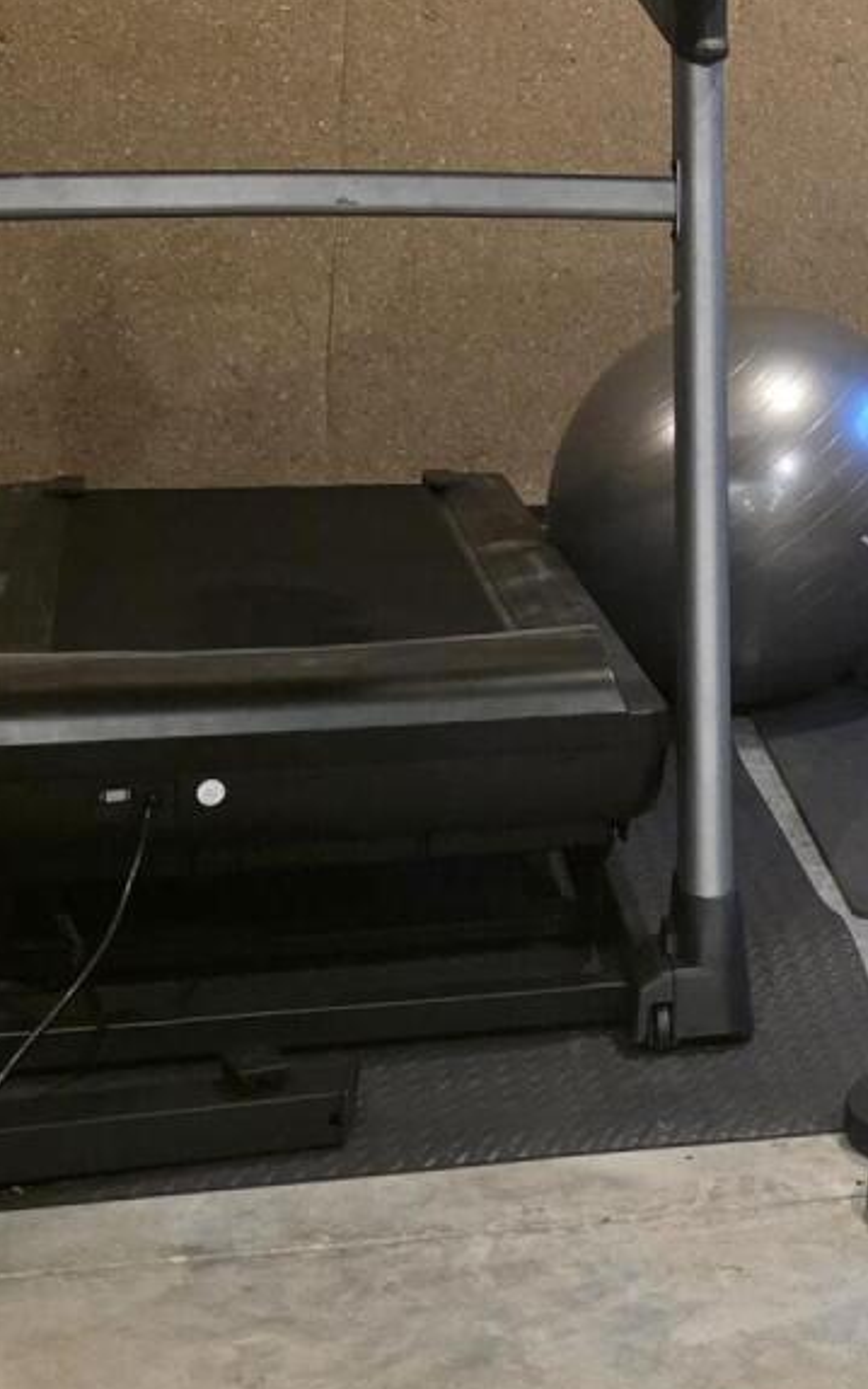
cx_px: 1368
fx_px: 3216
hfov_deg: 14.2
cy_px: -34
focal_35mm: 85
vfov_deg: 23.2
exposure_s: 1/120
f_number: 1.7
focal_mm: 6.3
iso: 1600
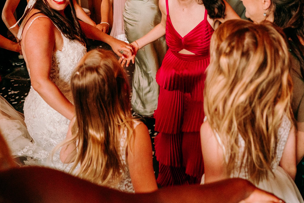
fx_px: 397
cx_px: 186
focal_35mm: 47
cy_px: 29
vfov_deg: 27.8
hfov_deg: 41.7
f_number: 2.8
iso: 2500
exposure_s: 1/250
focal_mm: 25
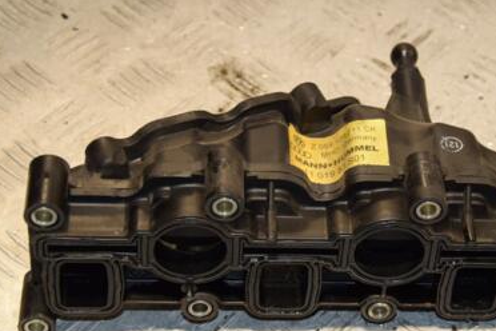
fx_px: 1499
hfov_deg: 18.7
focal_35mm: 109
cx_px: 351
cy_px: 176
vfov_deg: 12.6
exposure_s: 1/200
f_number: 5
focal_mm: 45
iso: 800
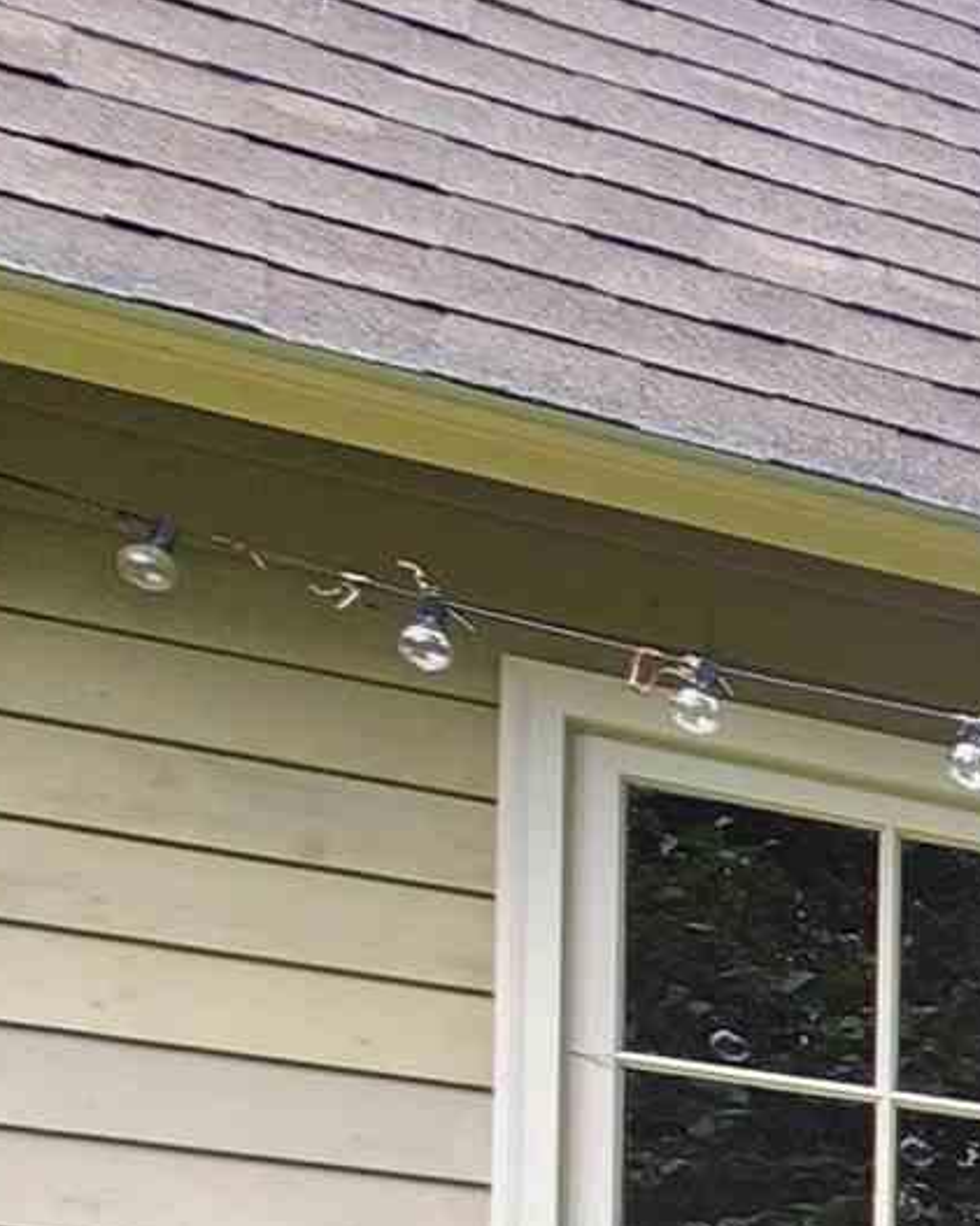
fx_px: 2685
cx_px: 3247
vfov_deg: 20.9
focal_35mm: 74
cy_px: 1947
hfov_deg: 10.2
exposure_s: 1/60
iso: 50
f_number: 2.2
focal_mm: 2.2
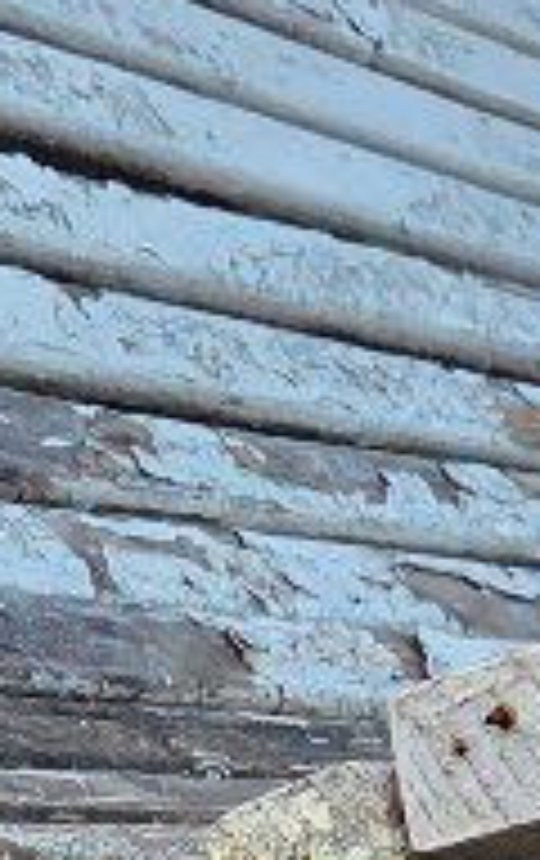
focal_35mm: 153
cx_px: -36
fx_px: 3589
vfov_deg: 12.8
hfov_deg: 8.5
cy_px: 1391
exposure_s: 1/180
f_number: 1.8
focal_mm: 5.4
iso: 64
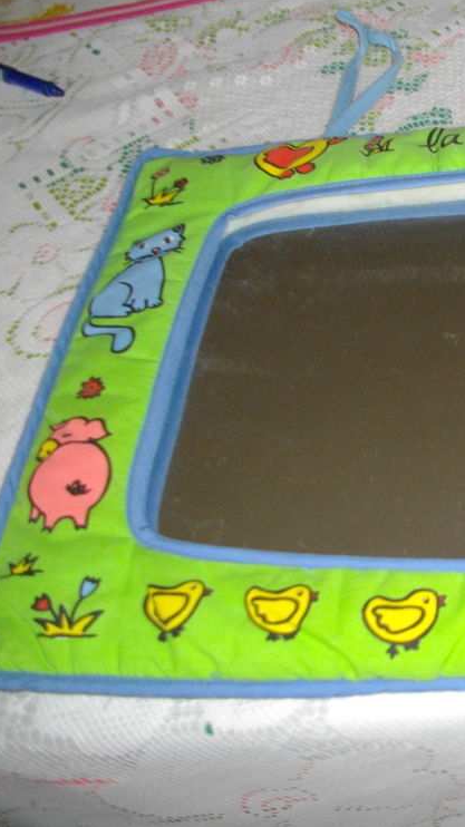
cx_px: 515
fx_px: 1031
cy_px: 411
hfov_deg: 23.8
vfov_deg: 43.7
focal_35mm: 47
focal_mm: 5.7
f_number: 2.9
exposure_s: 1/50
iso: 200
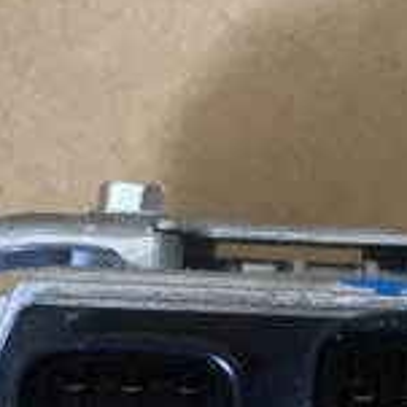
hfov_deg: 16.4
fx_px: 1397
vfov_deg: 16.6
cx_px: 337
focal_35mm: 105
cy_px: 224
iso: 100
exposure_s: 1/17
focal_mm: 4
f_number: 1.8
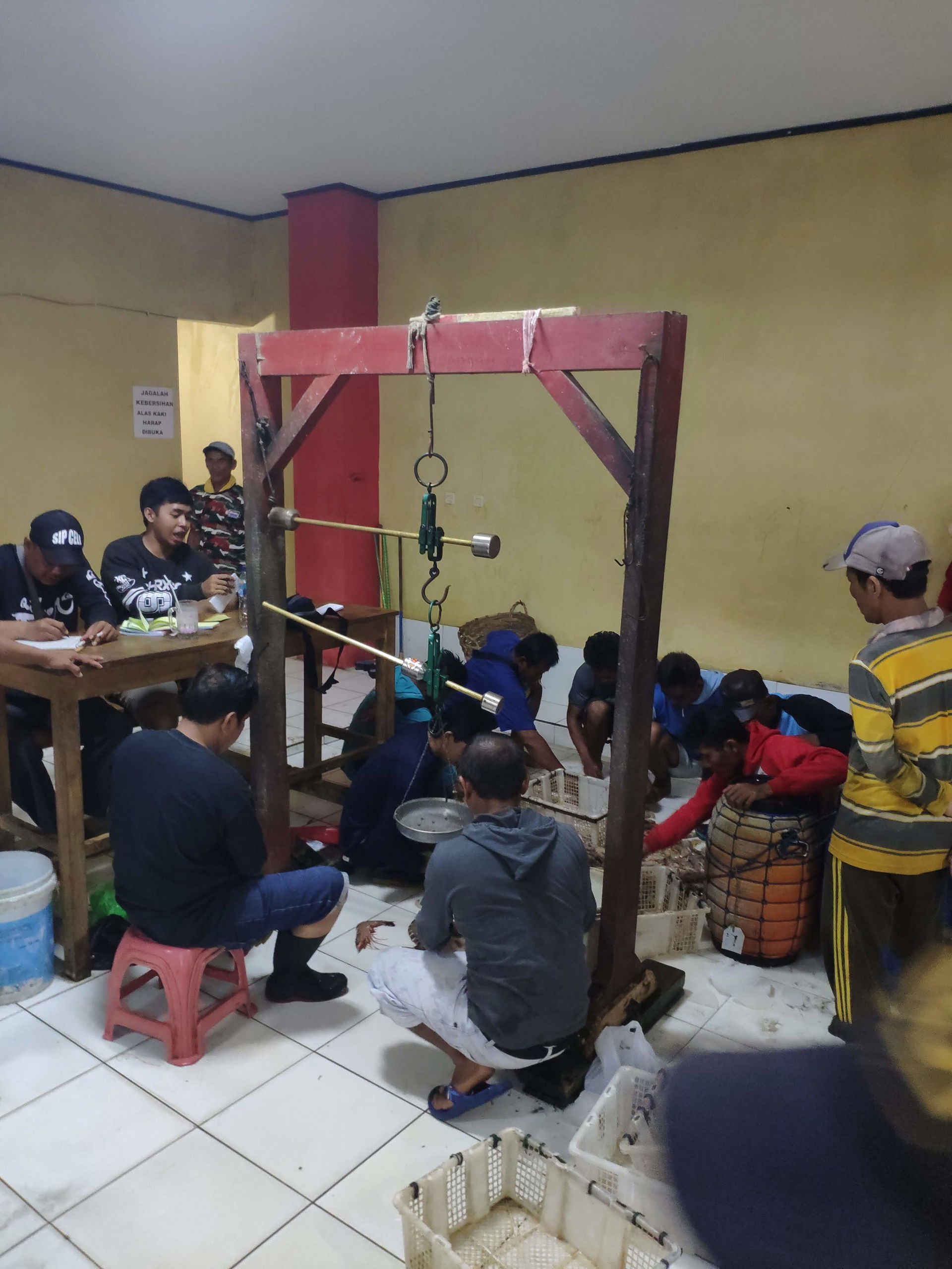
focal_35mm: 21
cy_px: 634
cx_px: 476
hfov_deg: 63.4
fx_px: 770
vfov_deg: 79.0
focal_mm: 4.22
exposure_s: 1/25
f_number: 1.8
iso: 984
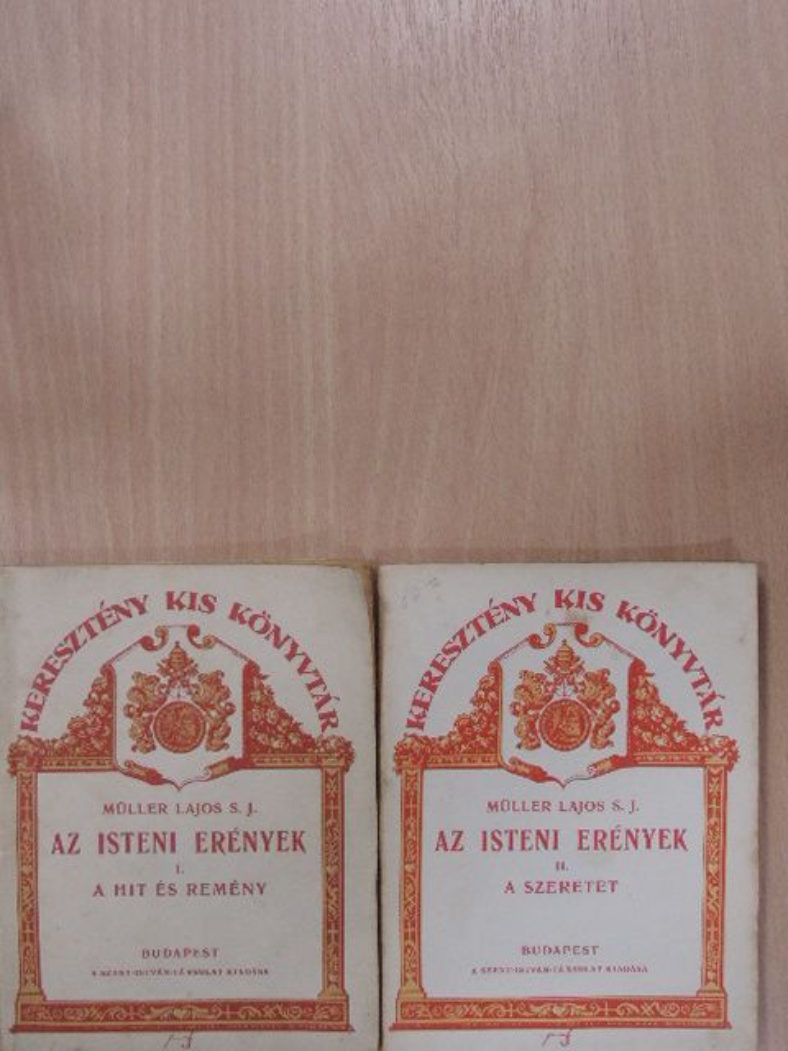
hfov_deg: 30.9
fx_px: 1427
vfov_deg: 40.4
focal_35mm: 47
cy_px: 526
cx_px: 394
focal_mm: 8.3
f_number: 3.5
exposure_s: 1/60
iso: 720
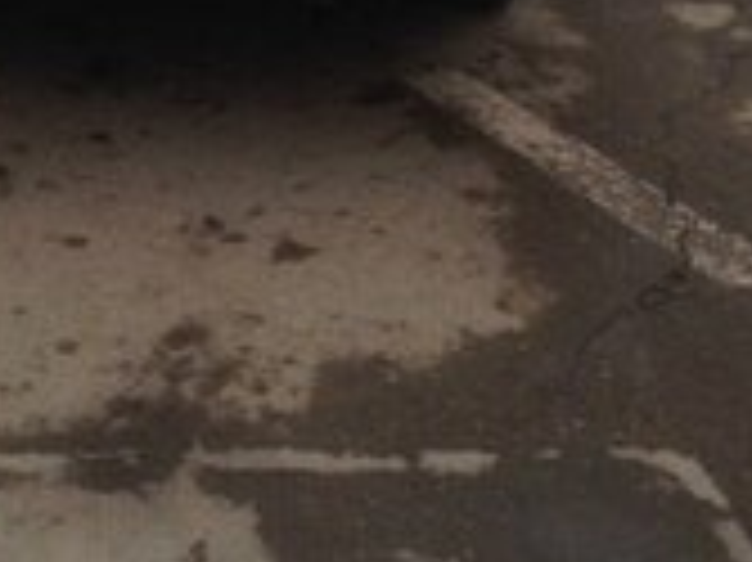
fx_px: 2127
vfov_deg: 14.7
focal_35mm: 98
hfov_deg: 19.8
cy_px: -81
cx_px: 126
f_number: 2.4
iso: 50
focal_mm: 4.12
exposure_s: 1/153
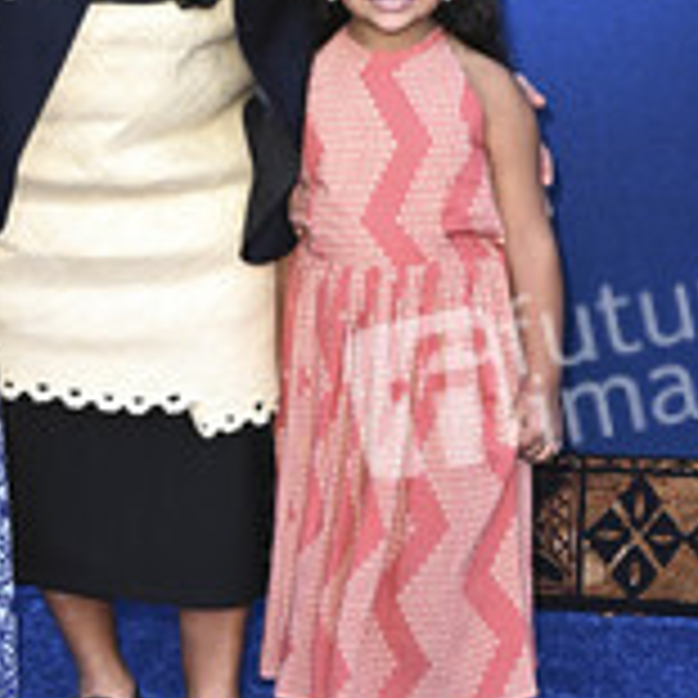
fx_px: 2053
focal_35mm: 90
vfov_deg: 19.1
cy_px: 149
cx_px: 167
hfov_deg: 19.1
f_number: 6.3
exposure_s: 1/250
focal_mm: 41
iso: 800
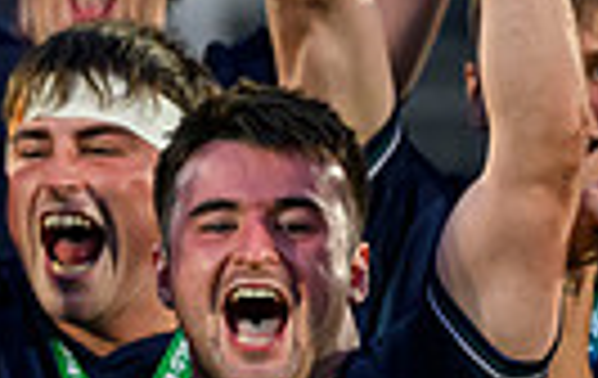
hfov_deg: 1.1
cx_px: -657
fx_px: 30109
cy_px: -7
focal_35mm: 1842
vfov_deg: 0.7
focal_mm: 400
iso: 3200
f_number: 3.2
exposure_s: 1/1000
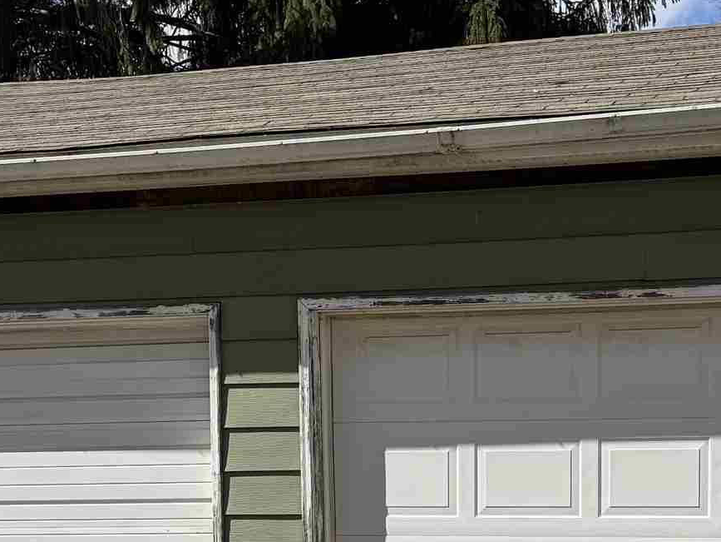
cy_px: 584
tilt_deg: -2.5
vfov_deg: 16.9
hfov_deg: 22.9
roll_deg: -0.2
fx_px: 1771
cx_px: 489
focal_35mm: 85
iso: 80
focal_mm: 6.86
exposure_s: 1/7092
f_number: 1.78
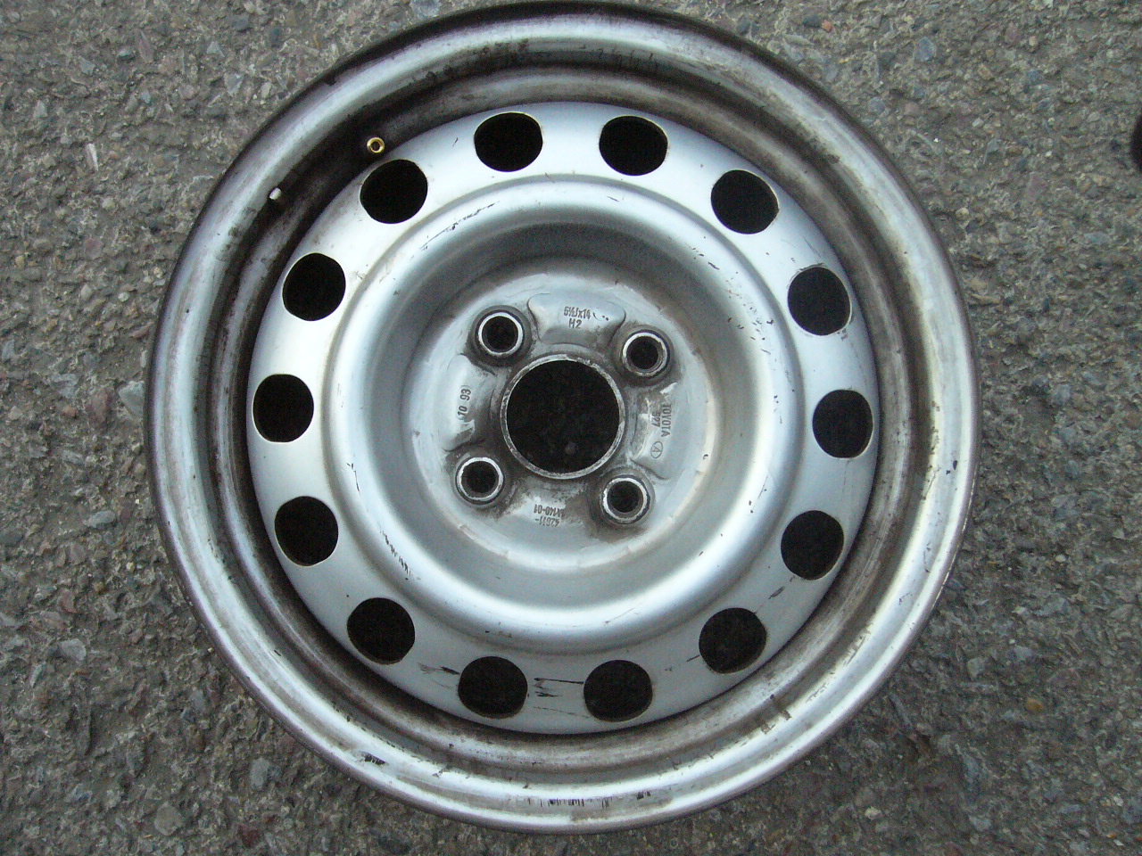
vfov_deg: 40.7
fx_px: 1155
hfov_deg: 52.6
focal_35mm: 35
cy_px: 428
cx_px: 571
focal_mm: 5.8
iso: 400
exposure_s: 1/250
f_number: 5.6
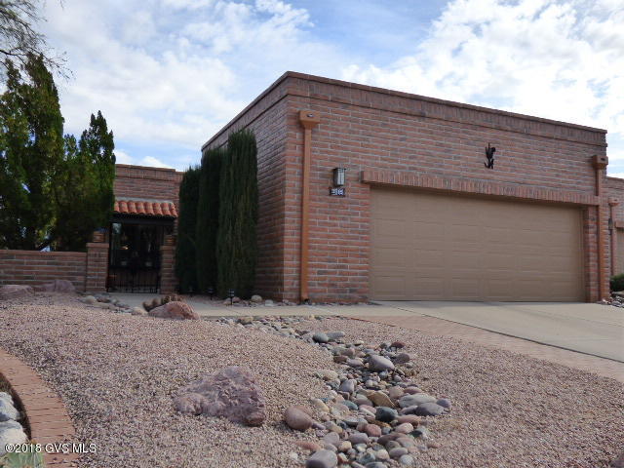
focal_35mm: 32
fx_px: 577
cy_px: 234
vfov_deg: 44.2
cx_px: 312
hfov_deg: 56.8
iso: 200
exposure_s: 1/1600
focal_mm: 5.53
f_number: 3.3
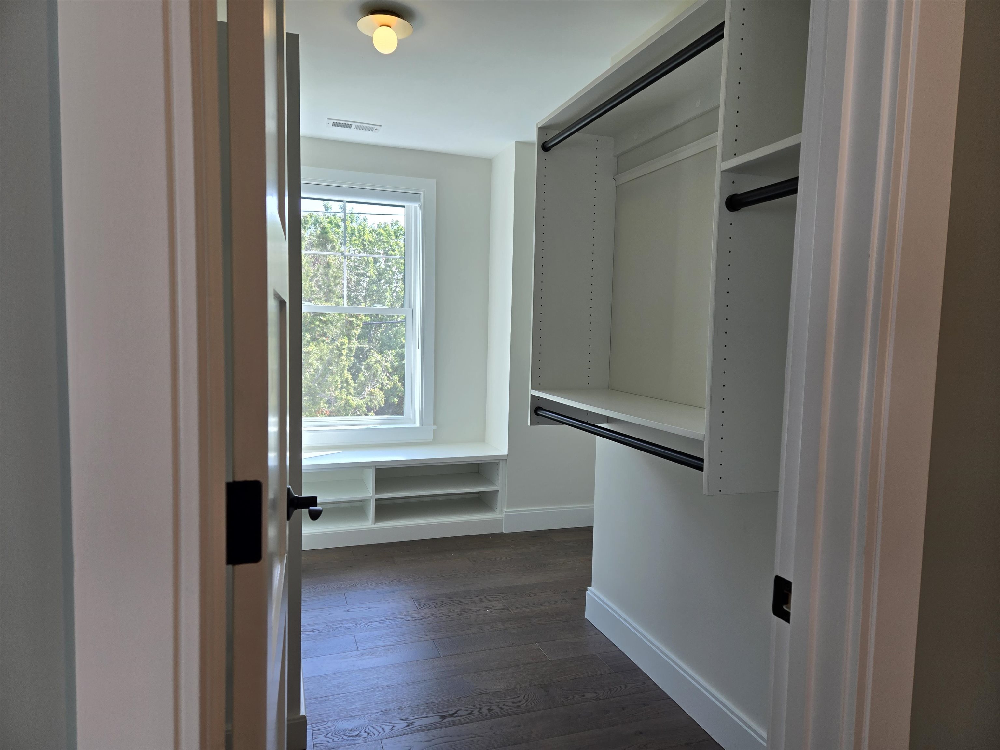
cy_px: 375
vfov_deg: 58.9
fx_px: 664
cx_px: 500
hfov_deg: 73.9
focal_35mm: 23
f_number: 1.8
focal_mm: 5.4
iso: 40
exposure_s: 1/120
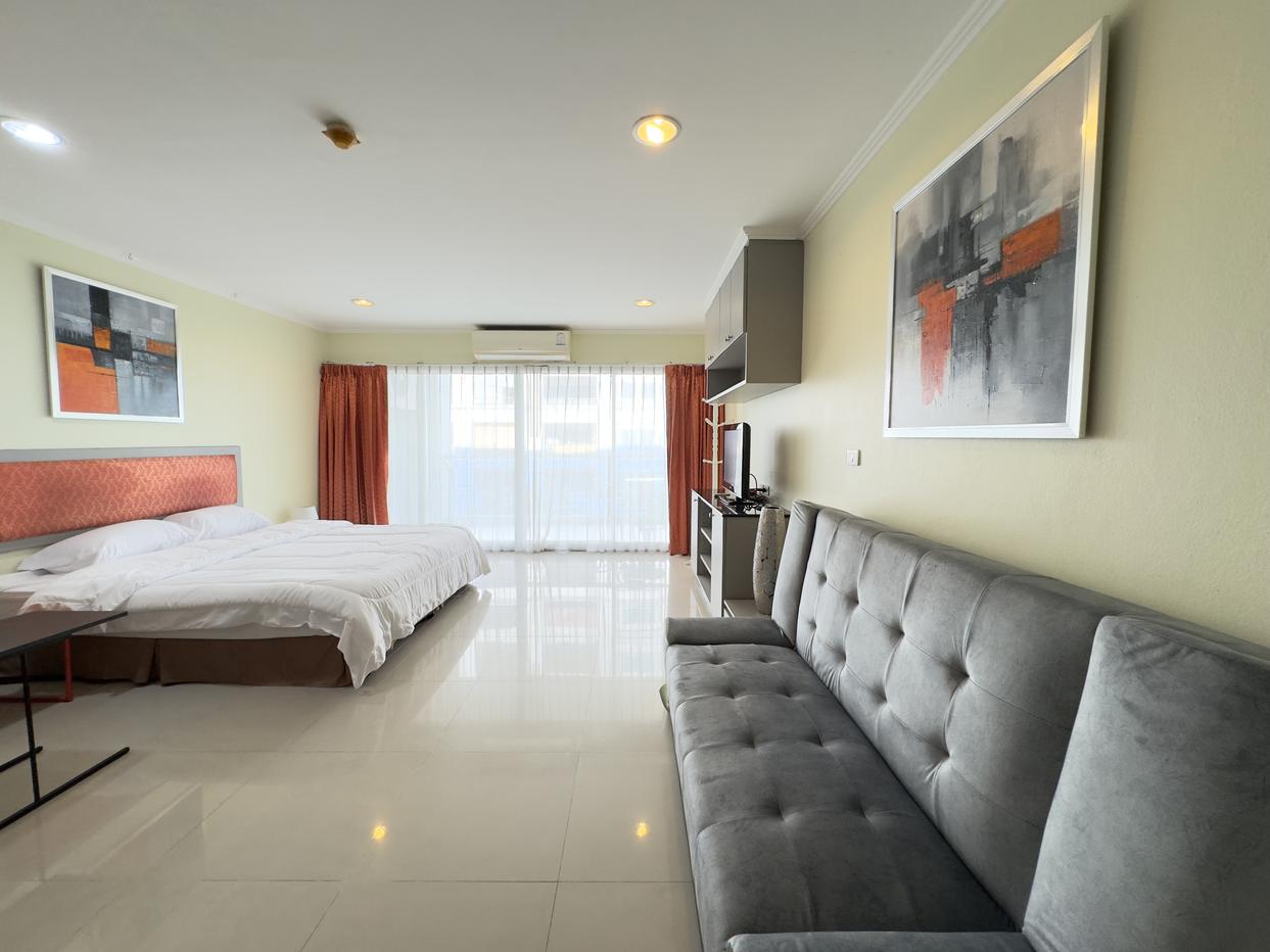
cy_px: 476
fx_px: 514
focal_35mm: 14
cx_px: 635
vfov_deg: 85.7
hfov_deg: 102.1
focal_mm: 2.22
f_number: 2.2
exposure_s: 1/100
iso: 200
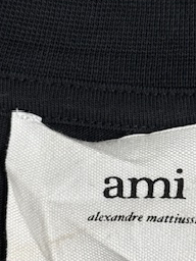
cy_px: 152
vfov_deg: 16.4
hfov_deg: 12.3
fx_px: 906
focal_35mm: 120
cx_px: 153
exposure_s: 1/100
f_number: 1.78
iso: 50
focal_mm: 6.76
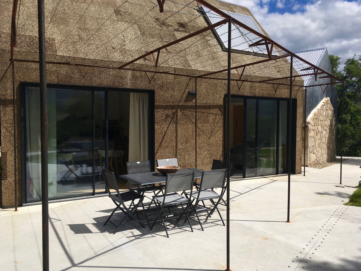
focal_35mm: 29
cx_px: 180
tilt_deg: -3.6
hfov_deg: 61.7
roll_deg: +0.0
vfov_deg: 48.2
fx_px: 302
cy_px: 136
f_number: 2.2
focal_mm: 4.15
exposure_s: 1/5128
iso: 25
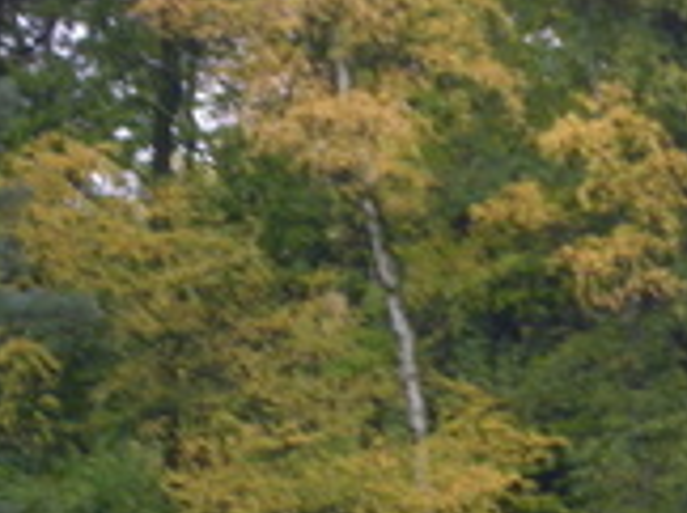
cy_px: 778
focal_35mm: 346
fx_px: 6857
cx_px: 746
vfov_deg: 4.3
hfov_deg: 5.7
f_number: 5.8
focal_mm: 19.6
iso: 80
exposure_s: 1/30
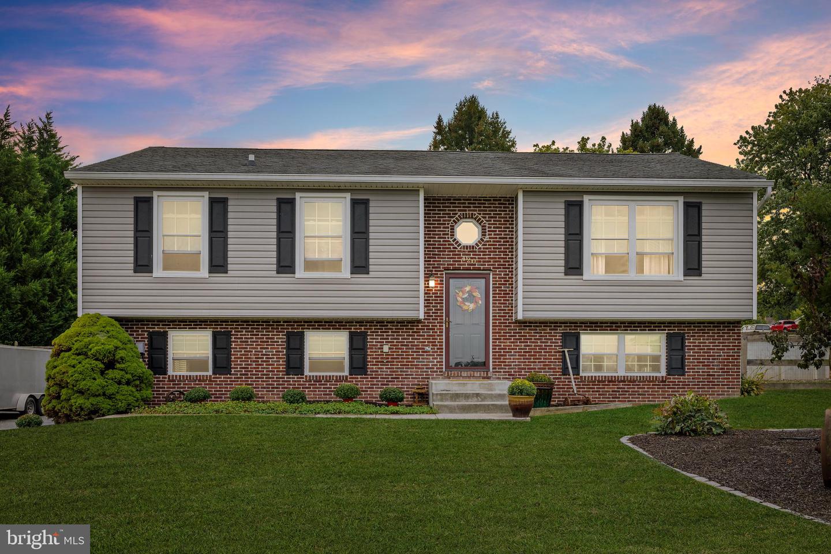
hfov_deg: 61.9
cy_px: 277
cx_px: 416
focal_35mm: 30
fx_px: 692
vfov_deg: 43.6
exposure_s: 1/30
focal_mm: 30
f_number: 13
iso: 200
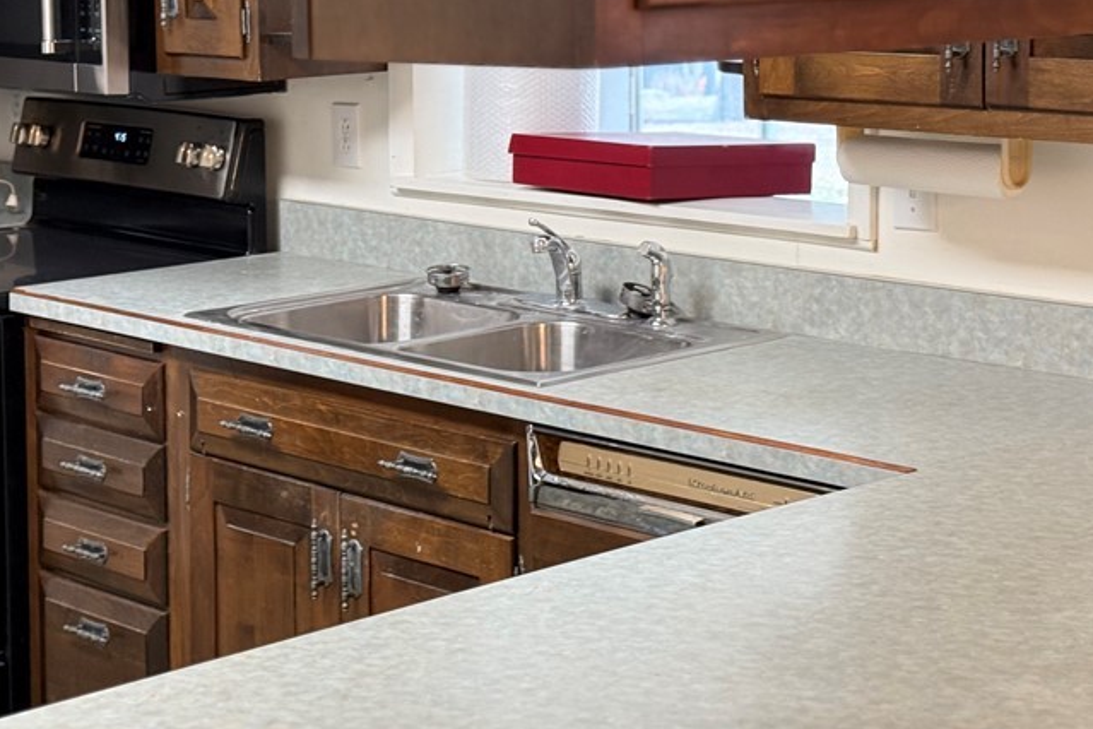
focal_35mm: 80
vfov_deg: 16.9
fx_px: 2429
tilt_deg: -4.6
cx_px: 513
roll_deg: -0.2
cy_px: 128
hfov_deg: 25.4
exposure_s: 1/60
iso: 160
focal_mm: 6.76
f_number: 1.78
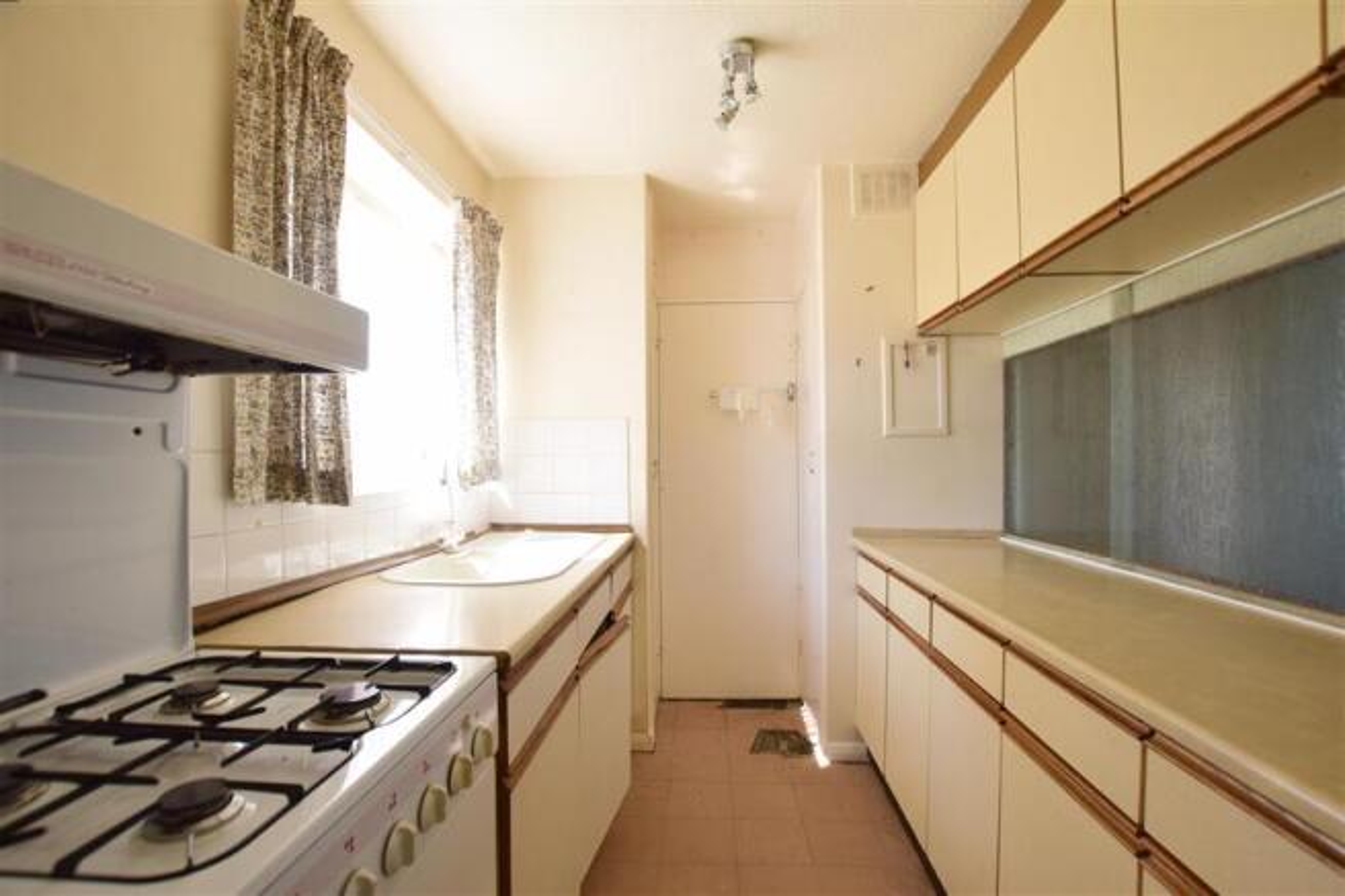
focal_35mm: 15
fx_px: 560
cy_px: 448
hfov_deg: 100.4
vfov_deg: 77.3
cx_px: 672
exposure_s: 1/125
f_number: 5.6
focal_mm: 10
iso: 400
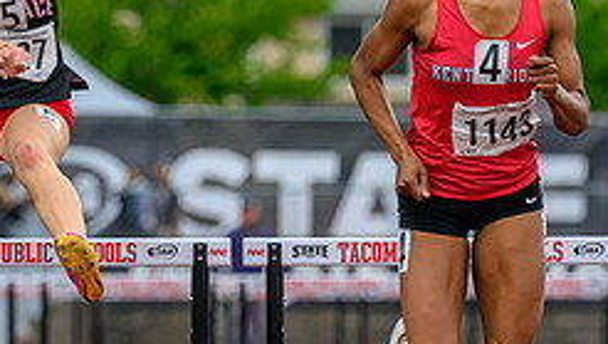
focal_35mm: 771
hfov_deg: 2.8
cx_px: 385
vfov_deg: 1.6
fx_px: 12443
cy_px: 174
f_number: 4.5
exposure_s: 1/1600
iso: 800
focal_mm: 200
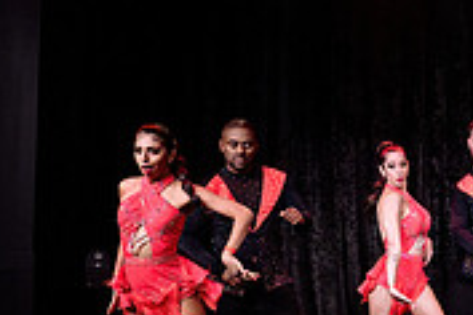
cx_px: 550
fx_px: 1051
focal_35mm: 80
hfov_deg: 23.4
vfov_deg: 17.1
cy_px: 164
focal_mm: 24
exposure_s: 1/400
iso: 1600
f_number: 3.2
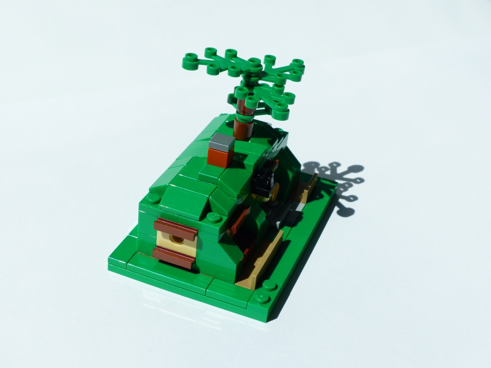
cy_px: 184
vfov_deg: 25.7
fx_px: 808
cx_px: 246
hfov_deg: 33.8
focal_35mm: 57
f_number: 2.8
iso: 100
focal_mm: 9.8
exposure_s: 1/2000
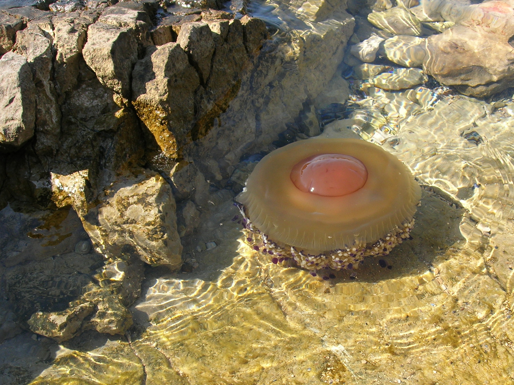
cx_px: 336
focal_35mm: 51
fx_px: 757
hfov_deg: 37.2
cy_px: 255
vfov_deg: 28.4
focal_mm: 7.8
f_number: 4.8
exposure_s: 1/223
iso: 64
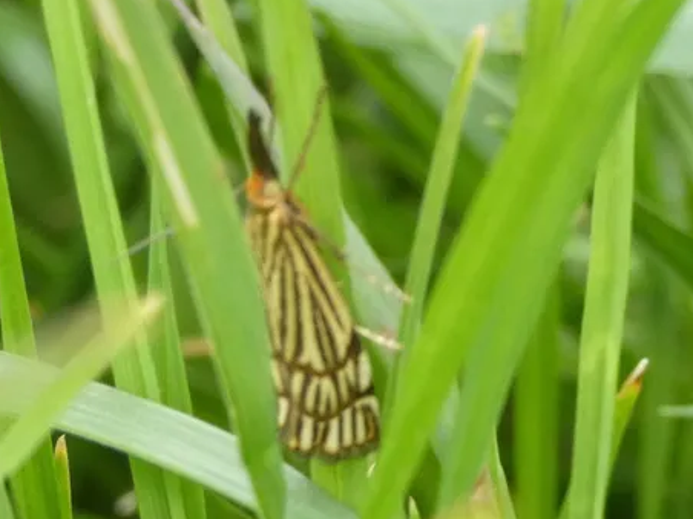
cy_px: 312
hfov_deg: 9.1
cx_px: 325
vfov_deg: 6.8
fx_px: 4364
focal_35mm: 218
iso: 250
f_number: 5.4
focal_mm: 27.5
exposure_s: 1/80
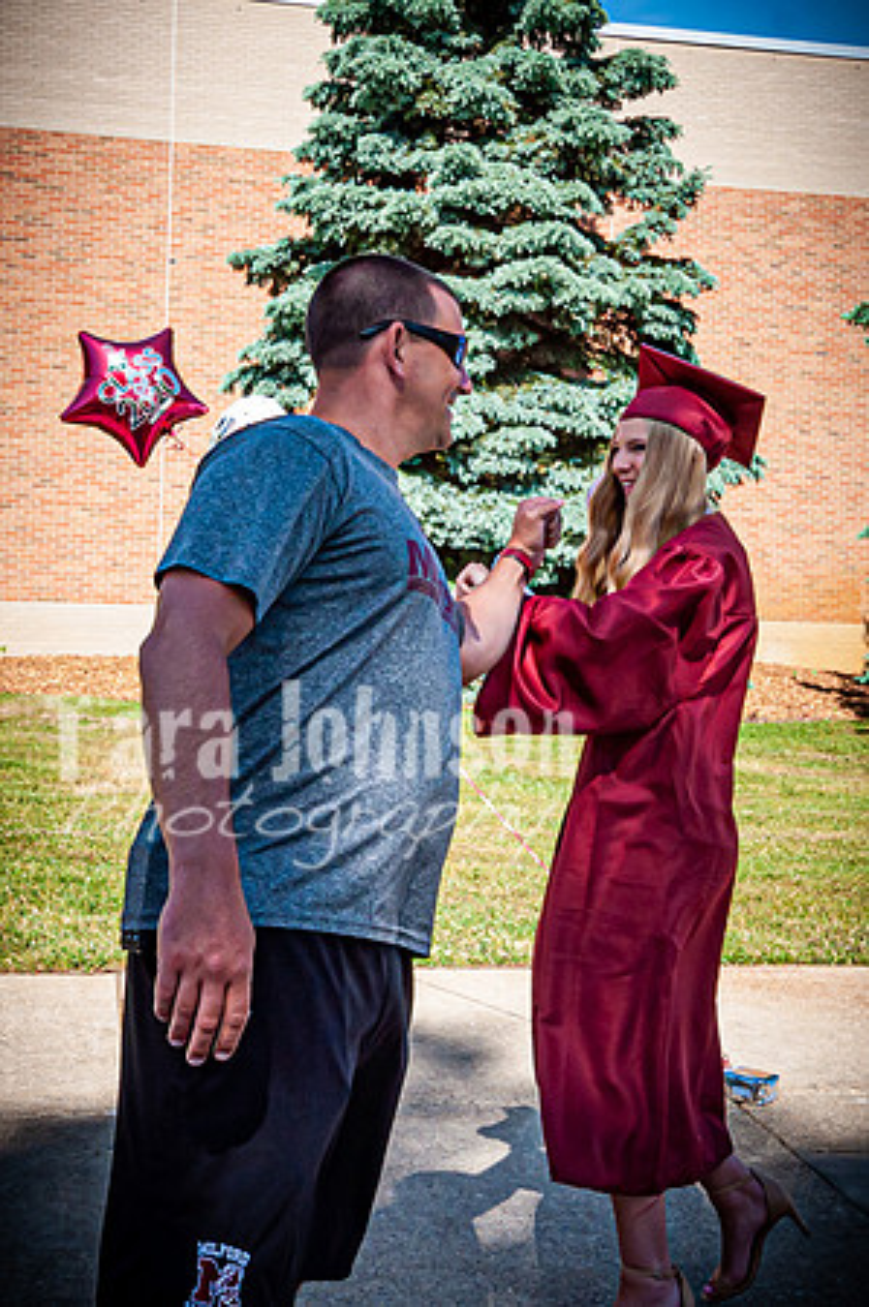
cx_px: 434
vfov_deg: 41.1
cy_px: 576
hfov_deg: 28.0
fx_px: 1743
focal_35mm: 48
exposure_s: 1/400
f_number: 10
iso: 200
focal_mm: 19
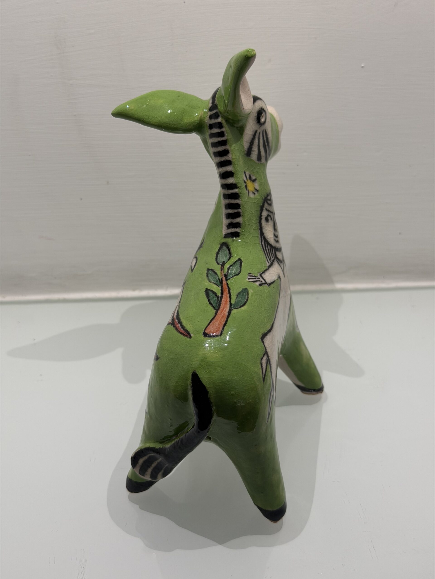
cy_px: 290
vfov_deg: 39.7
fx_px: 804
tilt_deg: -35.0
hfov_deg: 30.3
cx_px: 218
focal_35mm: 48
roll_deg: -1.1
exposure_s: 1/121
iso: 50
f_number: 1.78
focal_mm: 6.76
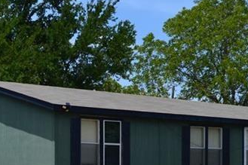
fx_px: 771
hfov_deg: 18.0
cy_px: 203
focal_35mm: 112
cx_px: 21
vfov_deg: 11.9
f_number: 11
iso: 320
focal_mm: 24
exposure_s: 1/500
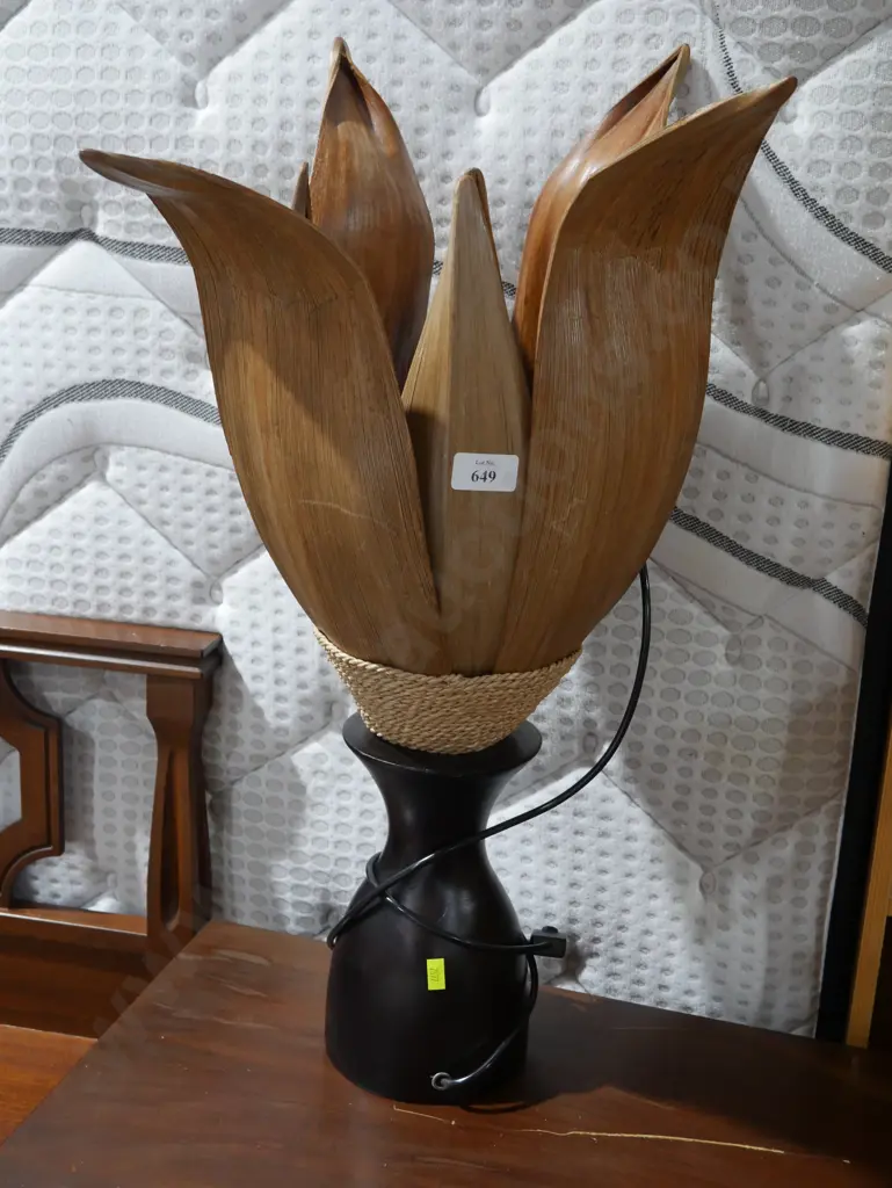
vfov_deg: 46.8
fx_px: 1373
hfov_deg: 36.0
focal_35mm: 40
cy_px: 594
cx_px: 446
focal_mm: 20
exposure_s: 1/60
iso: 1000
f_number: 5
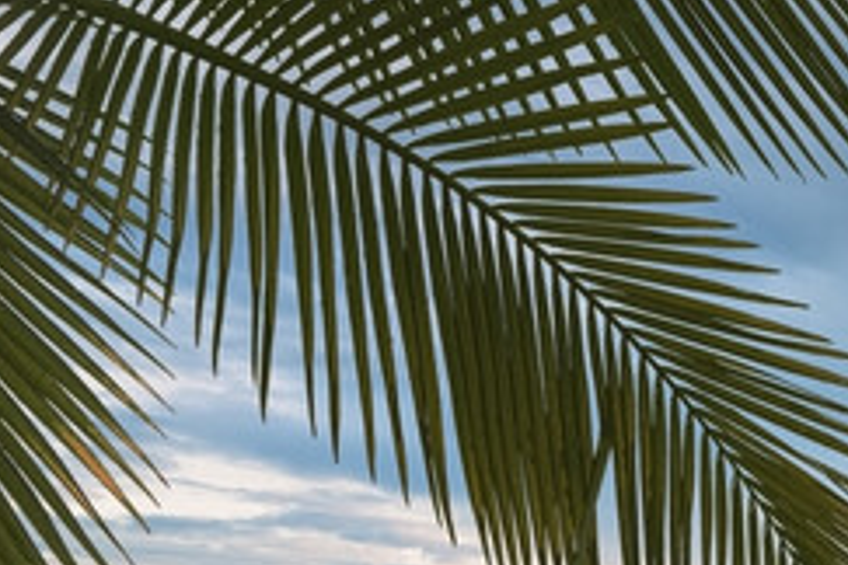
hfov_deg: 31.8
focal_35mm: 37
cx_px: 1207
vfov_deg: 28.0
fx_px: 871
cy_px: 779
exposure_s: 1/13
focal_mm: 12
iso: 64
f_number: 4.5
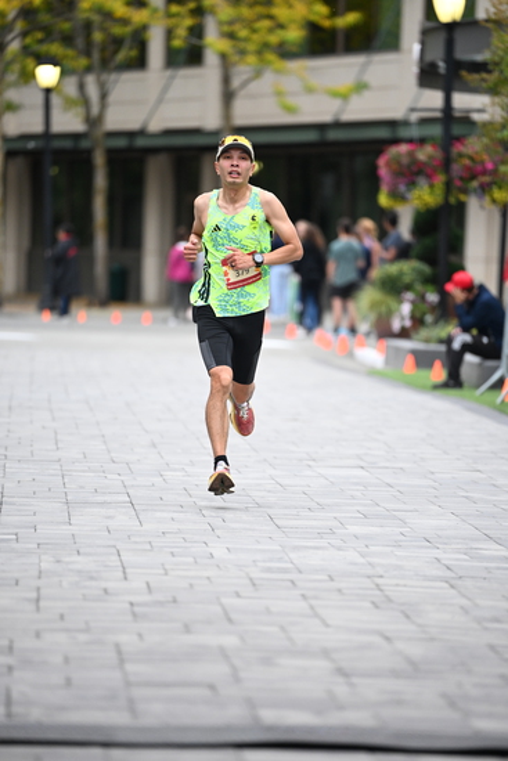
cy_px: 380
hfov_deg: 6.9
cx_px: 254
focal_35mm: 200
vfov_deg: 10.3
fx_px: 4230
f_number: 2.8
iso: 1600
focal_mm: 200
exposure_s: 1/1250
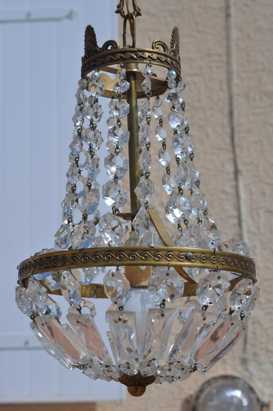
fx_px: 770
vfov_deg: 29.9
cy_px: 206
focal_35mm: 68
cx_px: 136
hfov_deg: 20.1
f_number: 9
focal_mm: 45
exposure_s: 1/500
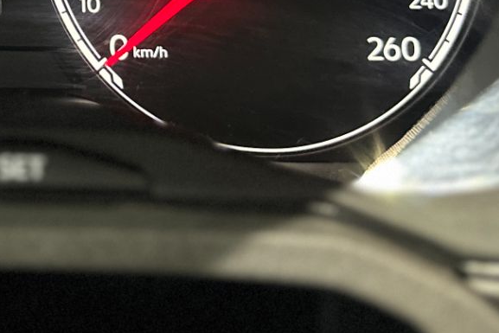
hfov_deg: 21.7
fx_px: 1151
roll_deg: -0.9
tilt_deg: -15.8
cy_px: -106
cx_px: -174
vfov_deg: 15.6
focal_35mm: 83
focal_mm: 6.86
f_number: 1.78
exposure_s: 1/35
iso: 1000
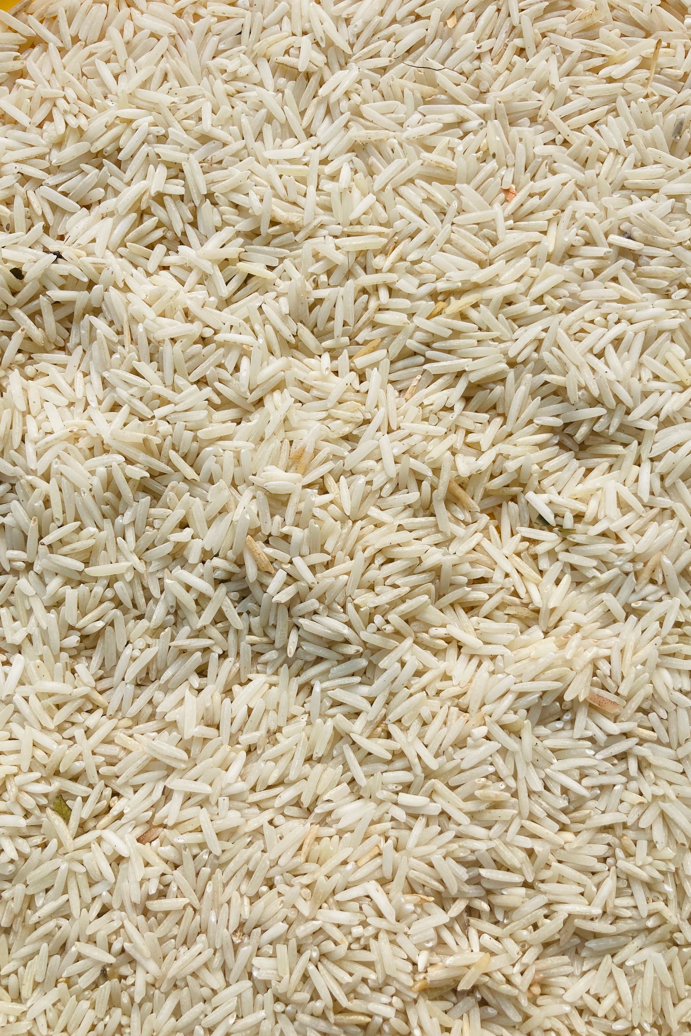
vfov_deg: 61.9
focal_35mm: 30
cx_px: 363
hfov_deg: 43.6
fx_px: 864
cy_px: 522
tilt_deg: -87.2
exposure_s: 1/1333
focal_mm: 3.99
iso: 20
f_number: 1.8
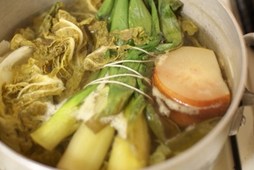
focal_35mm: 57
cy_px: 66
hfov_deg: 34.9
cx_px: 96
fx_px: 402
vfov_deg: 23.8
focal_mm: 30
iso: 400
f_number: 1.7
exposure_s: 1/20
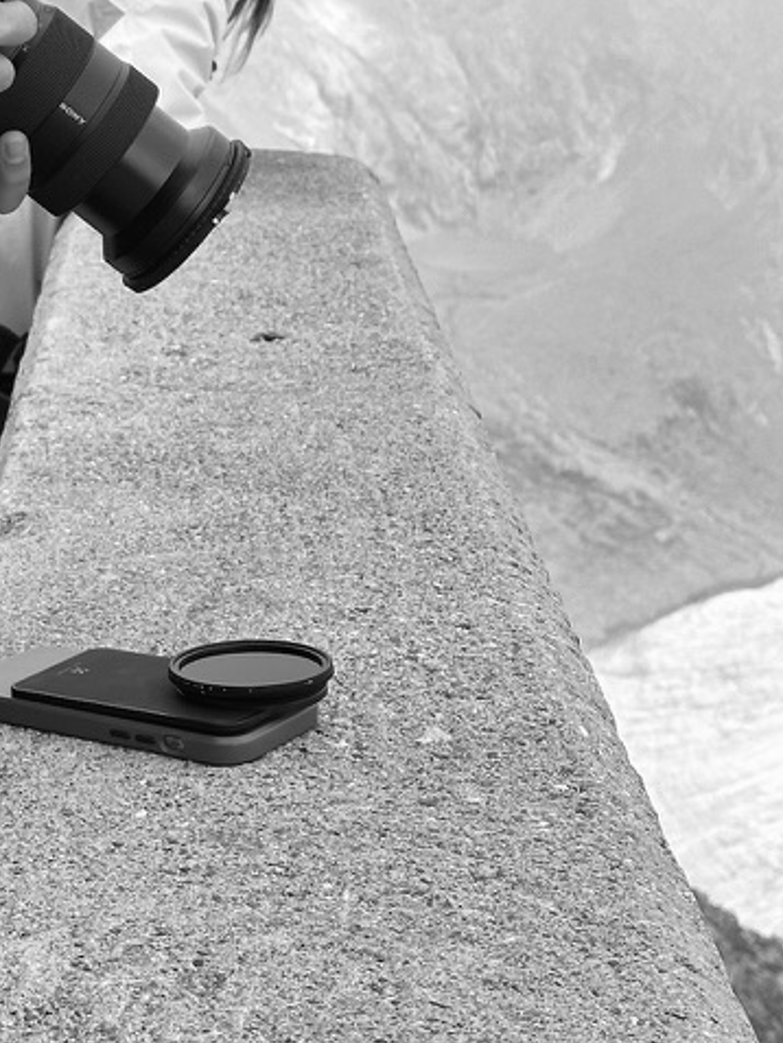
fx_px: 3105
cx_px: -17
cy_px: 66
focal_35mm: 103
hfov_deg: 14.1
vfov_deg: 18.7
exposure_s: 1/1916
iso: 64
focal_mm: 6.86
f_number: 1.78
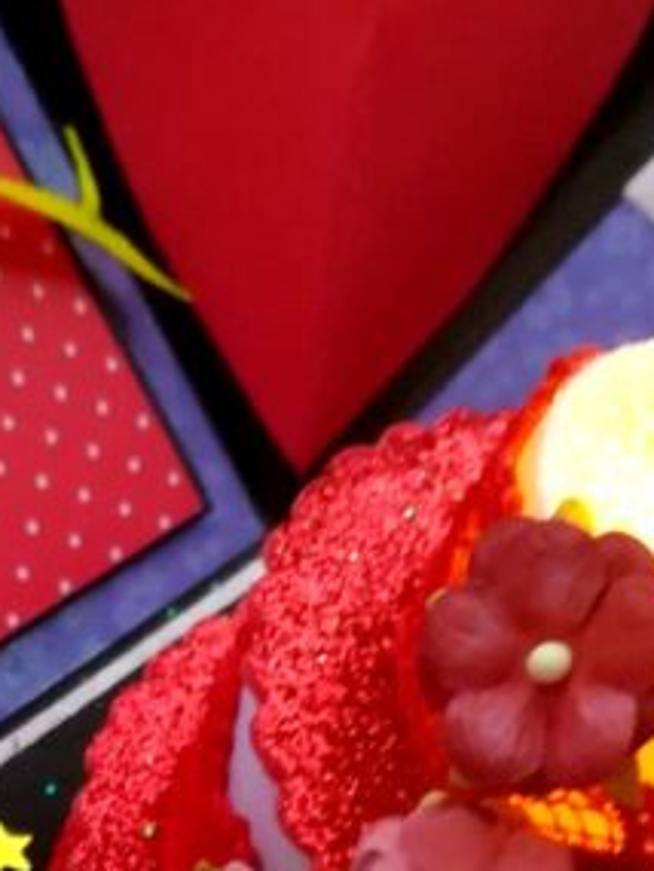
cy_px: 1042
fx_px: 1838
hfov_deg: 20.2
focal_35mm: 73
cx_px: 364
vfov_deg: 24.2
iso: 400
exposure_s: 1/33.3
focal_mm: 3.83
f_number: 2.2
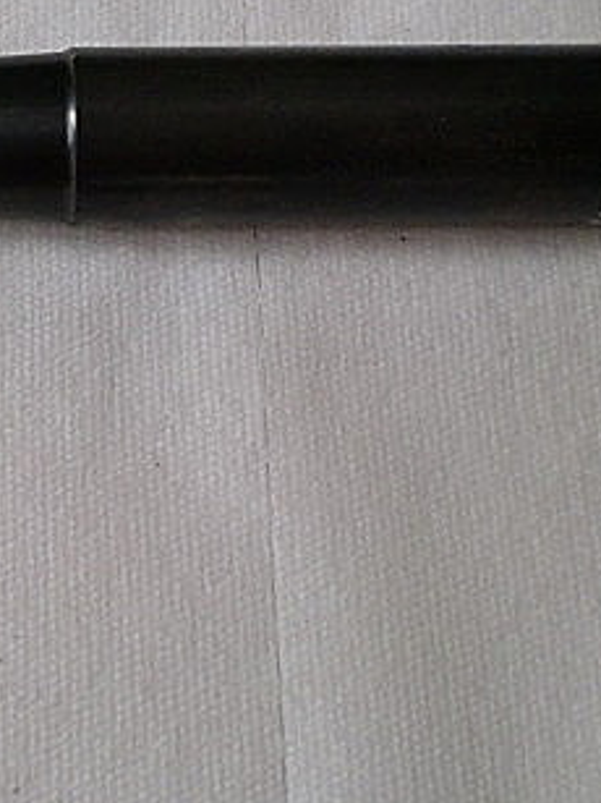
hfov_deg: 19.7
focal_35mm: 73
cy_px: 243
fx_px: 1691
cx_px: 34
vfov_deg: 26.5
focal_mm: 6.3
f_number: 3.1
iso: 200
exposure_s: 1/60
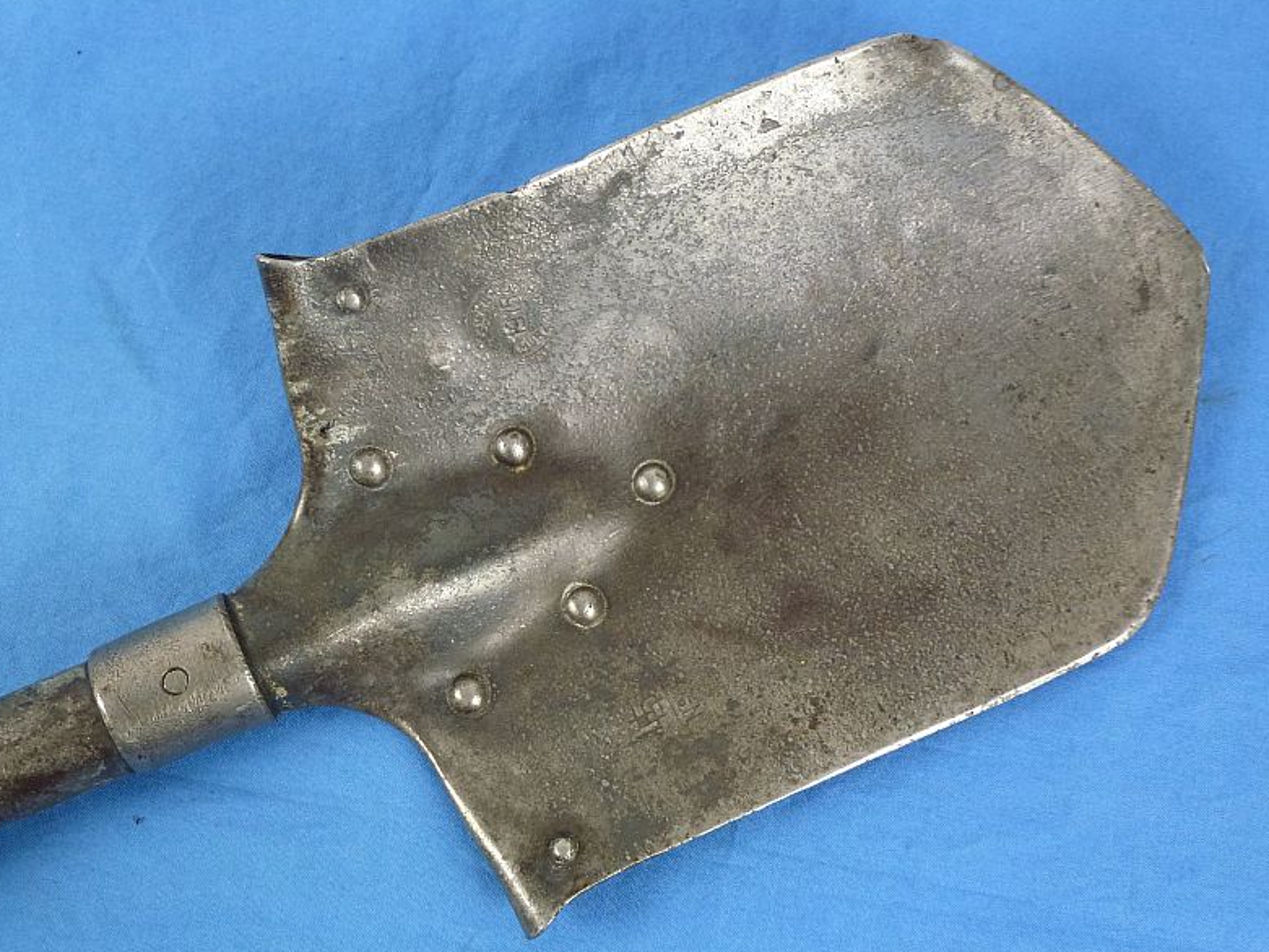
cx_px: 626
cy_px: 476
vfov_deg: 34.4
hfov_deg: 44.8
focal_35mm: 42
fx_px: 1540
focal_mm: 7.4
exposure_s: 1/80
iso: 400
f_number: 3.9
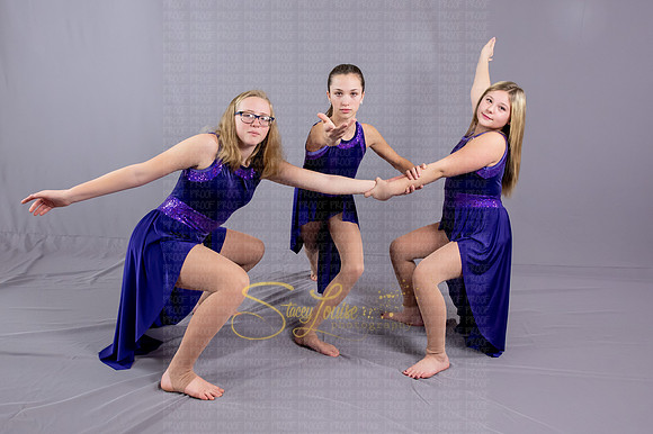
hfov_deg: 59.6
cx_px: 343
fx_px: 570
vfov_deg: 41.7
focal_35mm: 31
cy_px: 204
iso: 2500
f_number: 4.5
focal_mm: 24
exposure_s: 1/200
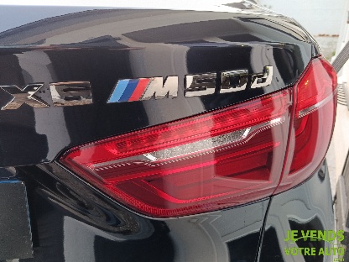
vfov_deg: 53.1
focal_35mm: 26
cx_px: 174
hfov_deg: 67.3
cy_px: 131
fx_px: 262
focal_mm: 5.24
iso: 1037
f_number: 1.7
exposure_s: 1/100
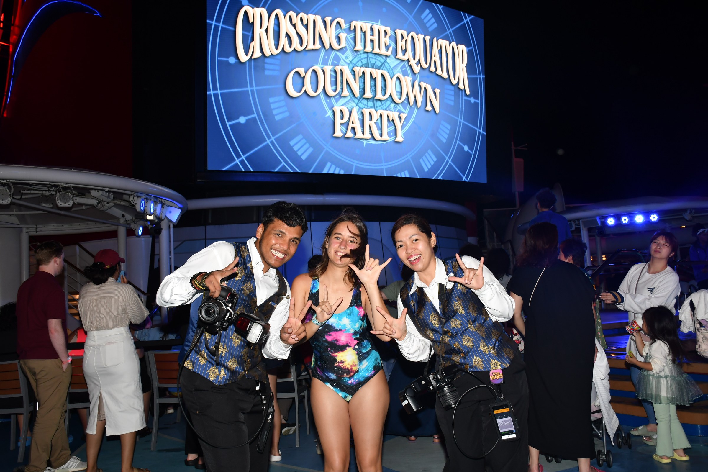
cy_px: 236
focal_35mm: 33
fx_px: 649
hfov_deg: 57.2
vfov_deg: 40.0
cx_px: 354
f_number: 5.6
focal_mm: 22
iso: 400
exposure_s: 1/60
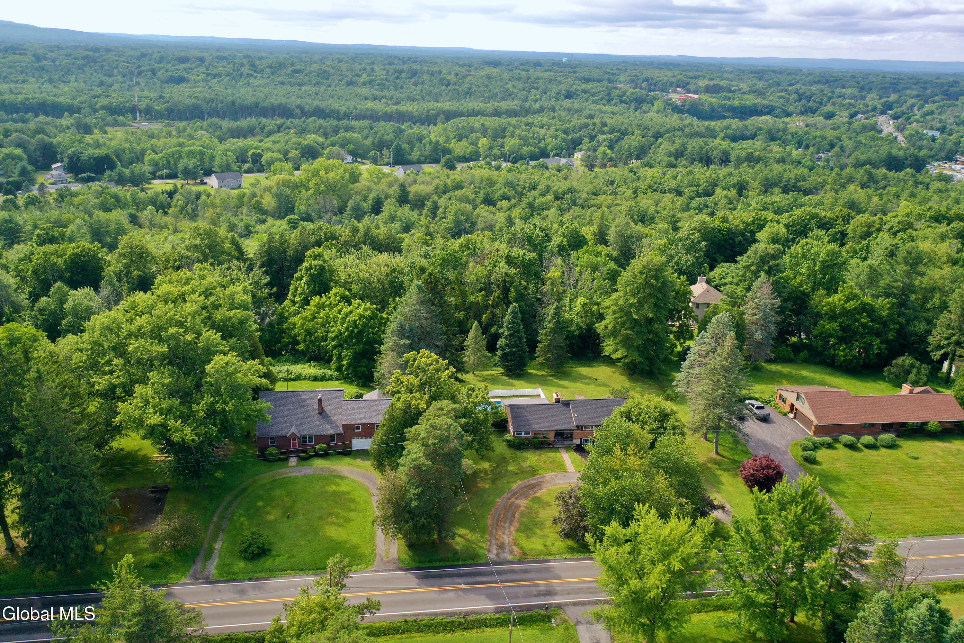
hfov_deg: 65.5
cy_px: 322
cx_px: 482
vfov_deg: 46.4
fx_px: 750
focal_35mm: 28
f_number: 3.2
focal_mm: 10.26
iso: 100
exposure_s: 1/40
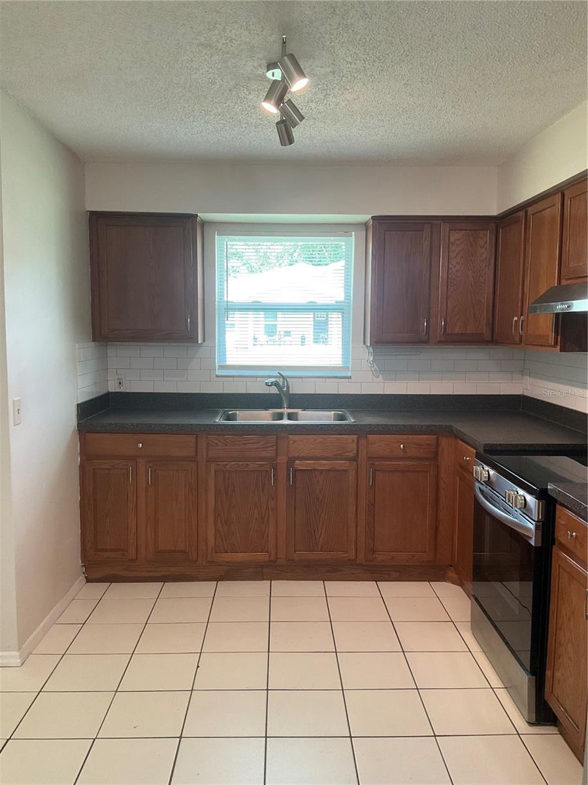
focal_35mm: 29
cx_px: 294
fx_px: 657
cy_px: 392
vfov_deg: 61.7
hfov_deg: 48.2
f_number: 1.8
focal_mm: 3
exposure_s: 1/60
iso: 100
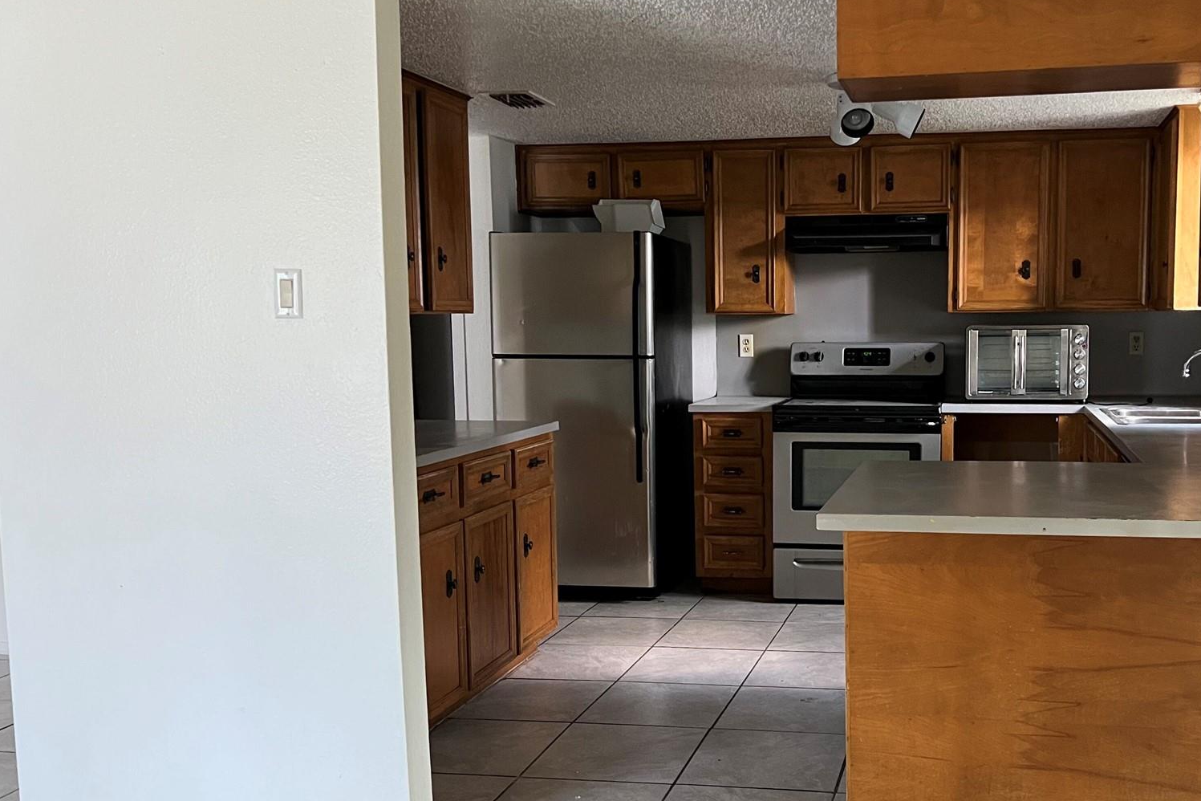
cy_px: 454
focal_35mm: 37
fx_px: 1234
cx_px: 805
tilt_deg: -8.6
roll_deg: +0.0
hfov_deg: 50.9
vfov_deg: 35.9
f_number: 1.5
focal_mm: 5.7
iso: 320
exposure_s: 1/60
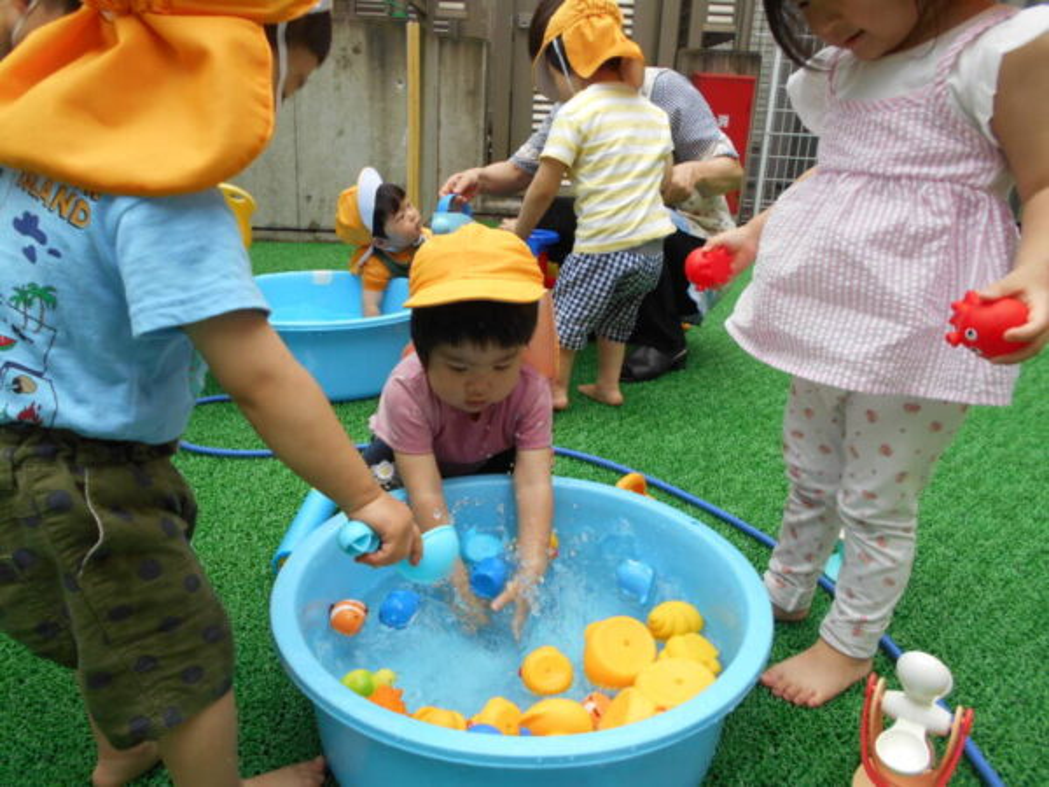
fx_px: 788
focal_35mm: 26
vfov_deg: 53.1
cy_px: 394
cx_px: 524
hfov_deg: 67.3
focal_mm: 4.6
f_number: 3.2
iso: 100
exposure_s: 1/250
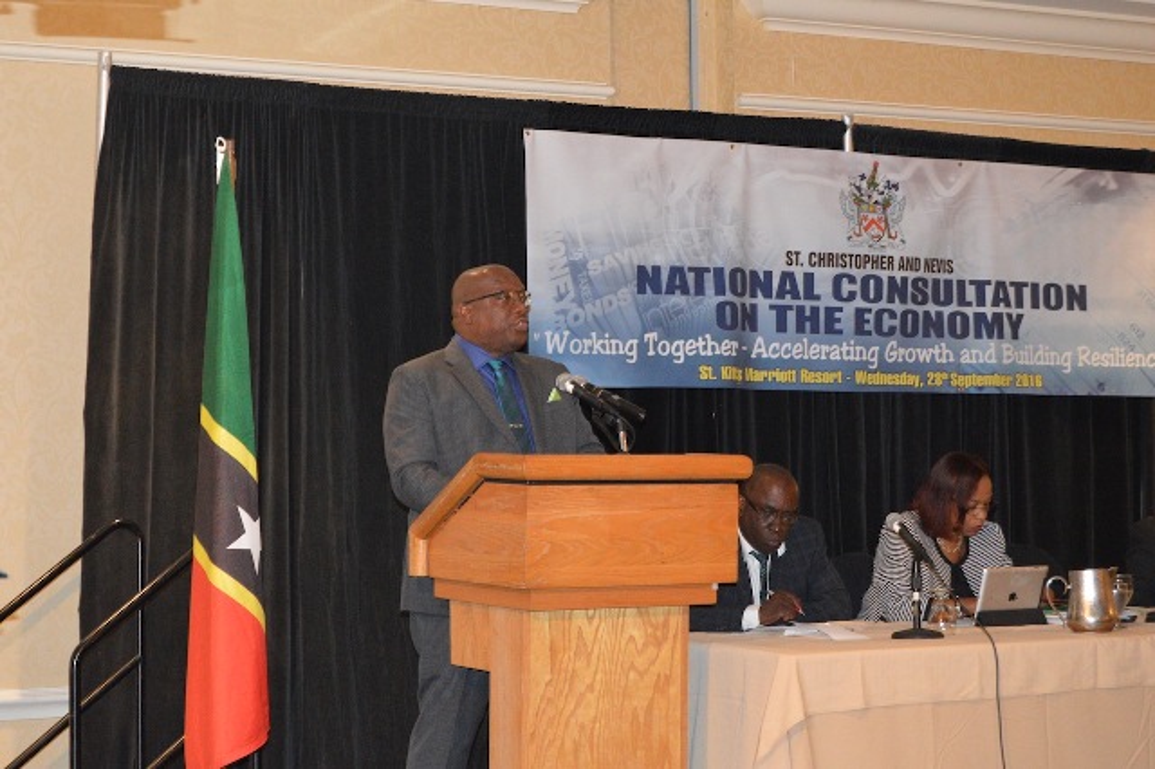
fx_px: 2645
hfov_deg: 24.6
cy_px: 384
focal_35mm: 82
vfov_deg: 16.5
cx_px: 578
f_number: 5.6
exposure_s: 1/60
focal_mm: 55
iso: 3200
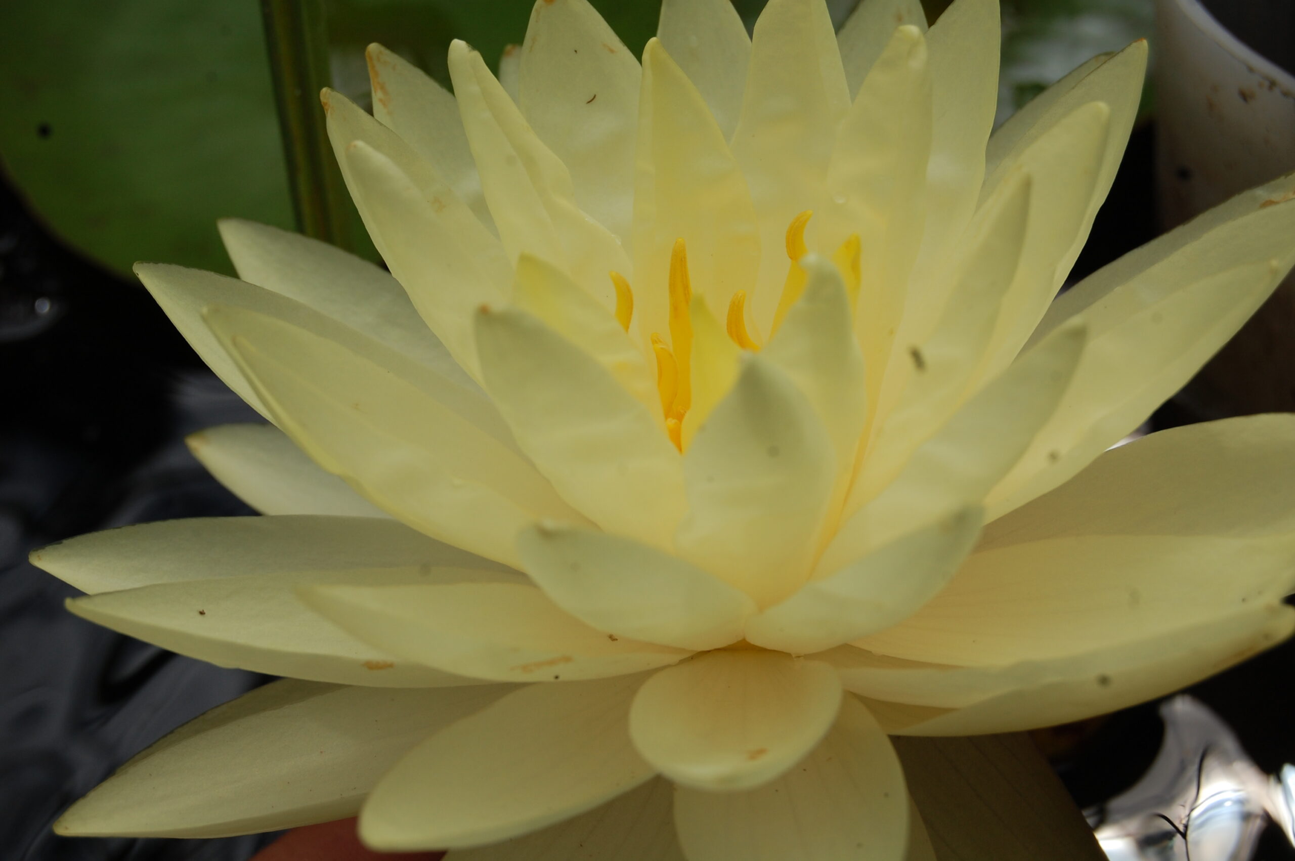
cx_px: 648
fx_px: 2965
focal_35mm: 82
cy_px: 430
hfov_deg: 24.6
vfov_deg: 16.5
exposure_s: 1/500
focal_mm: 55
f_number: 11
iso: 200
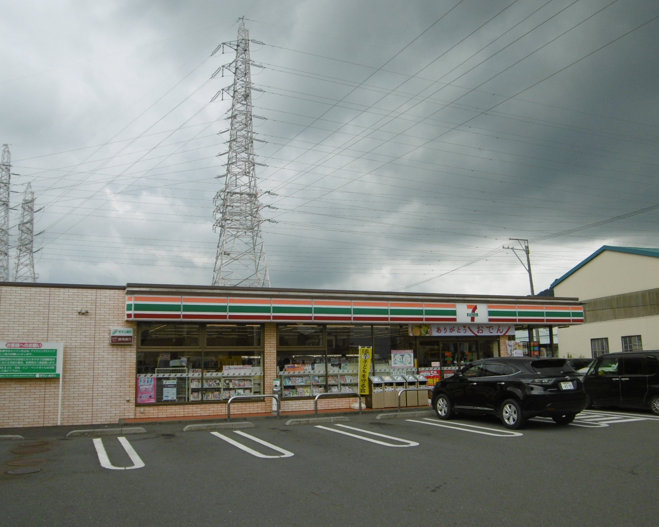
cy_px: 263
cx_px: 315
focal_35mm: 34
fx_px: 663
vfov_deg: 43.4
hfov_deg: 52.8
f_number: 3.5
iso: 100
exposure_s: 1/500
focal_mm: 5.8
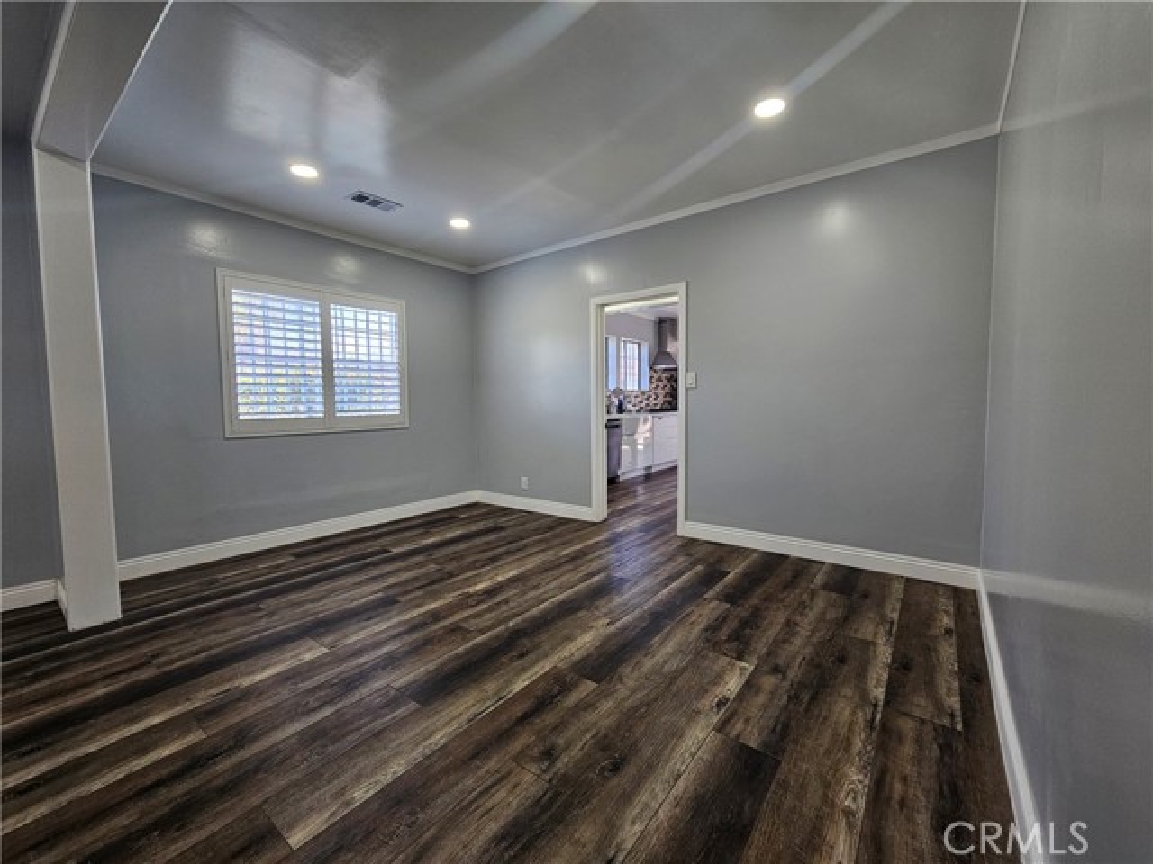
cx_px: 576
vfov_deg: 89.9
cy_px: 432
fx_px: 433
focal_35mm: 13
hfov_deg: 106.2
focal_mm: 2.2
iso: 80
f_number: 2.2
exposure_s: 1/60
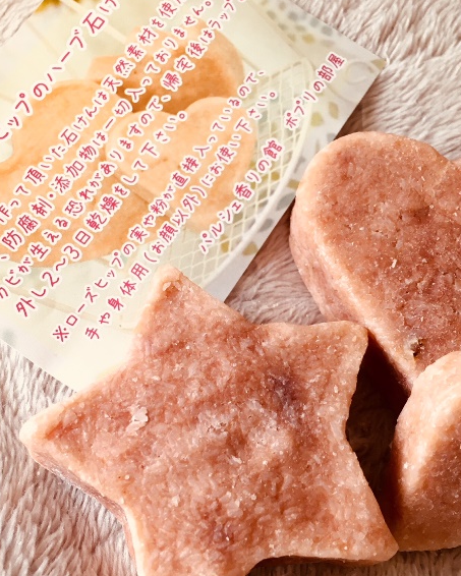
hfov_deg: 37.3
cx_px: 194
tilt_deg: -60.7
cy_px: 304
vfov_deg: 45.8
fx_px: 682
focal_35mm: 40
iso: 80
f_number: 2.2
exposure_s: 1/30
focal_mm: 4.15
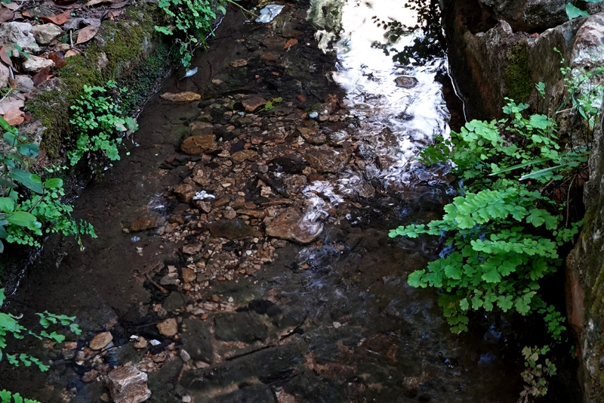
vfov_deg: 22.3
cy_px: 70
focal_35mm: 60
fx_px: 1006
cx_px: 360
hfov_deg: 33.3
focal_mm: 11.03
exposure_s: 1/13
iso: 250
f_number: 5.6
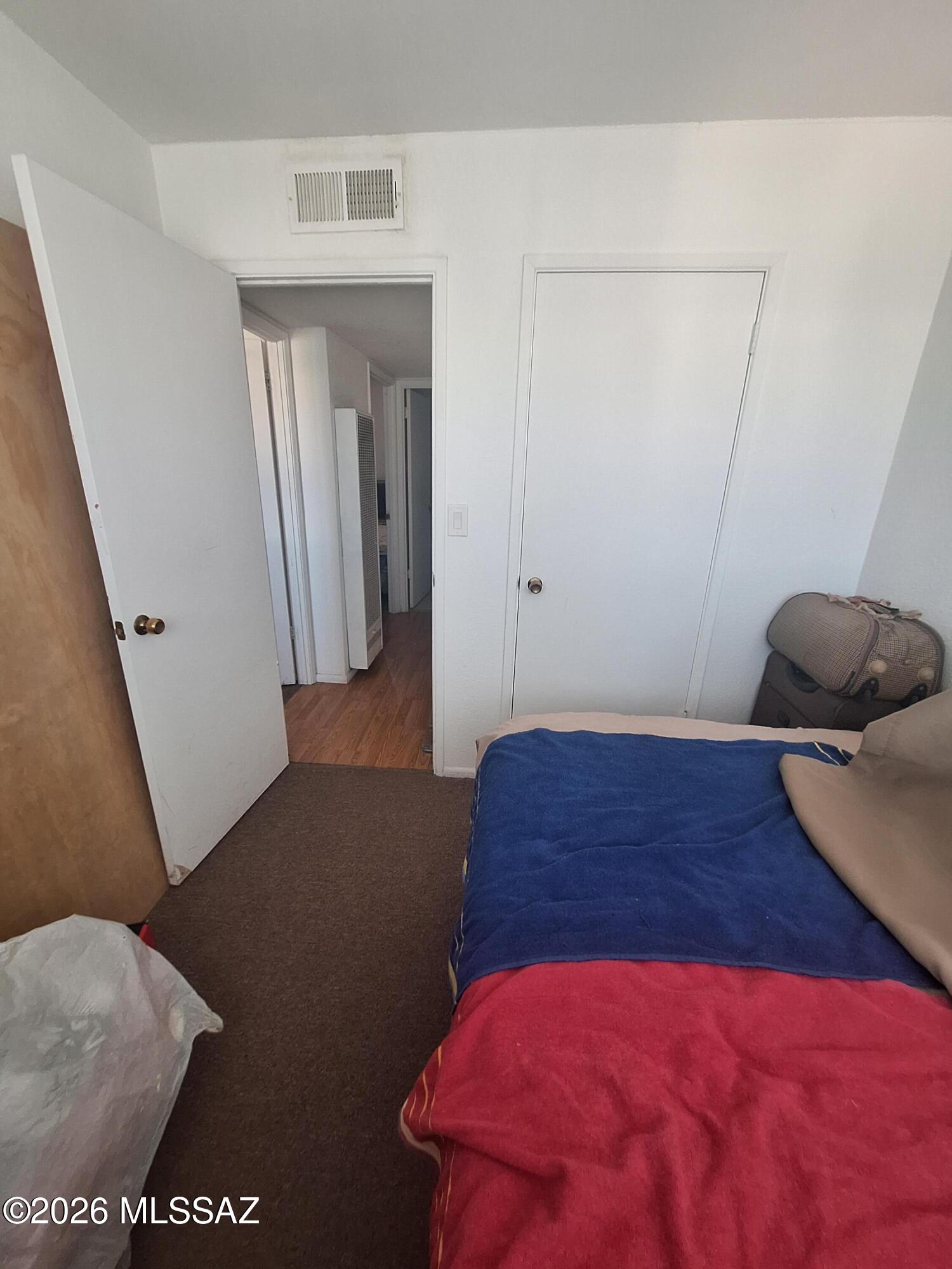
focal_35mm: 13
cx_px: 476
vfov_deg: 106.2
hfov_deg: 89.9
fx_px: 477
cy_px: 634
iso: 125
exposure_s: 1/40
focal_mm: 1.74
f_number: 2.2
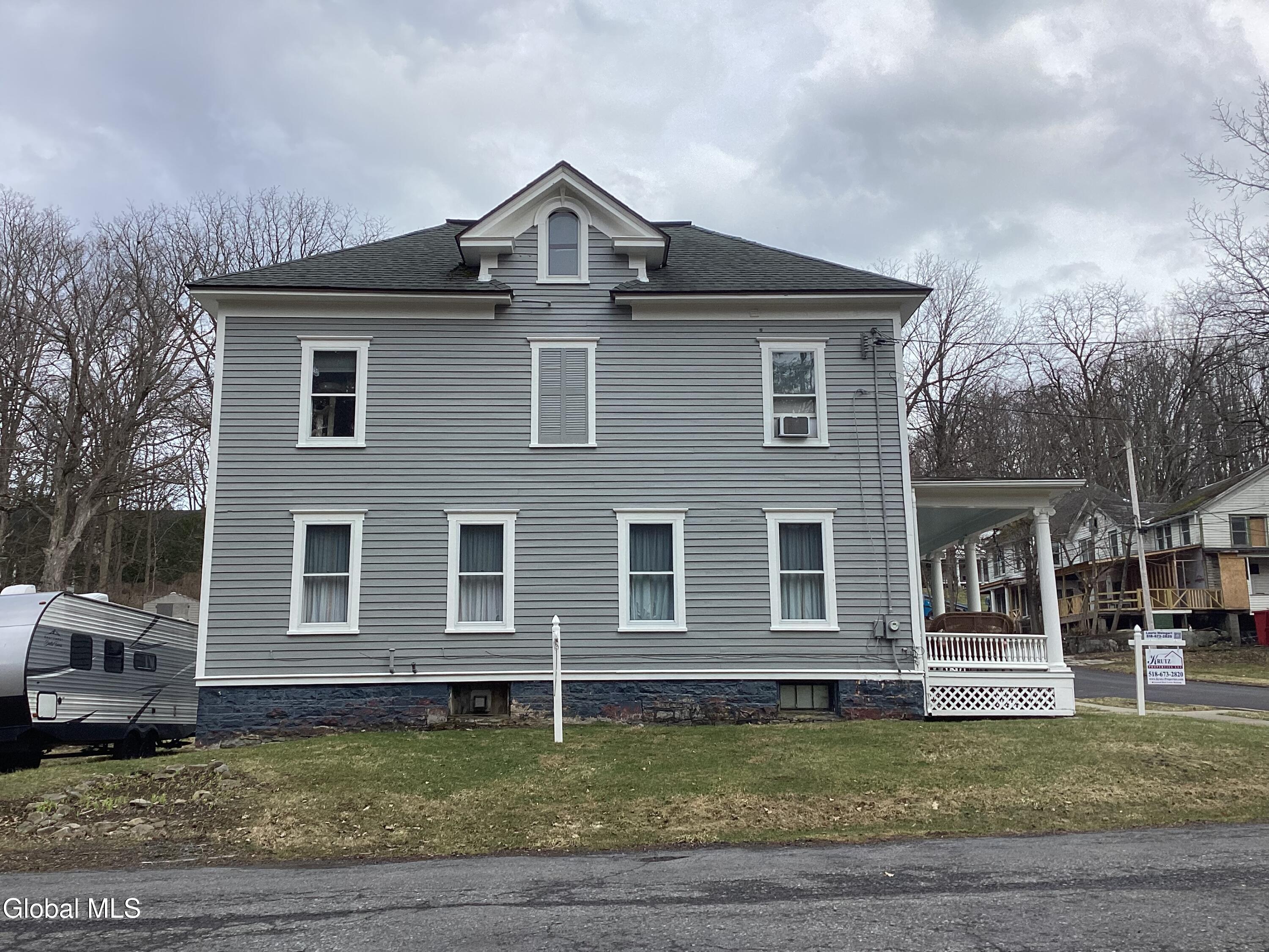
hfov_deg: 58.4
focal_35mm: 31
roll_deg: +0.4
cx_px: 634
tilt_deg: +13.6
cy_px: 476
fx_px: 1136
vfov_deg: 45.4
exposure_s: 1/354
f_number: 2.4
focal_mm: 3.3
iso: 25
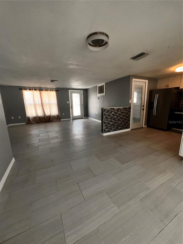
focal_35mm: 13
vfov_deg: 106.2
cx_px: 92
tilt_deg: -11.0
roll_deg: +2.0
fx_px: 92
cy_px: 122
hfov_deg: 89.9
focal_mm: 1.57
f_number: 1.8
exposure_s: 1/122
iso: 25
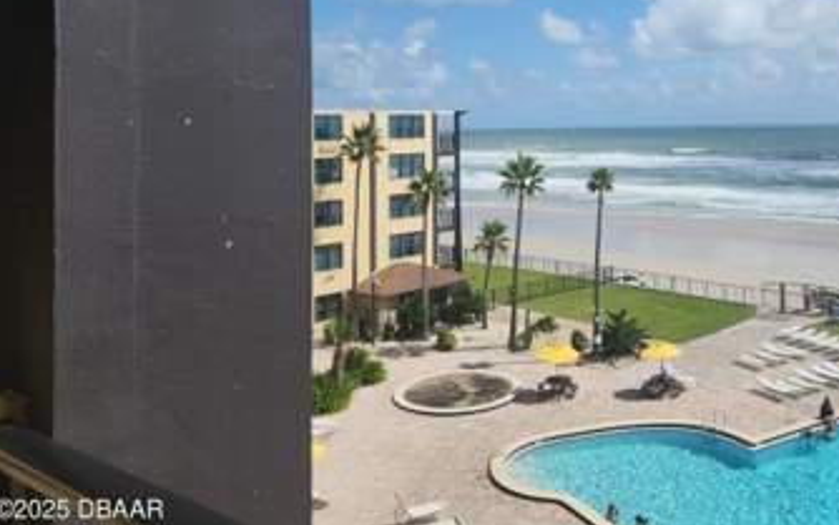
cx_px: 595
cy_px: 97
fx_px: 801
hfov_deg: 53.6
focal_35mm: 35
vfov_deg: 35.0
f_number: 1.8
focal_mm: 6.4
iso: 12
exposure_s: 1/2210
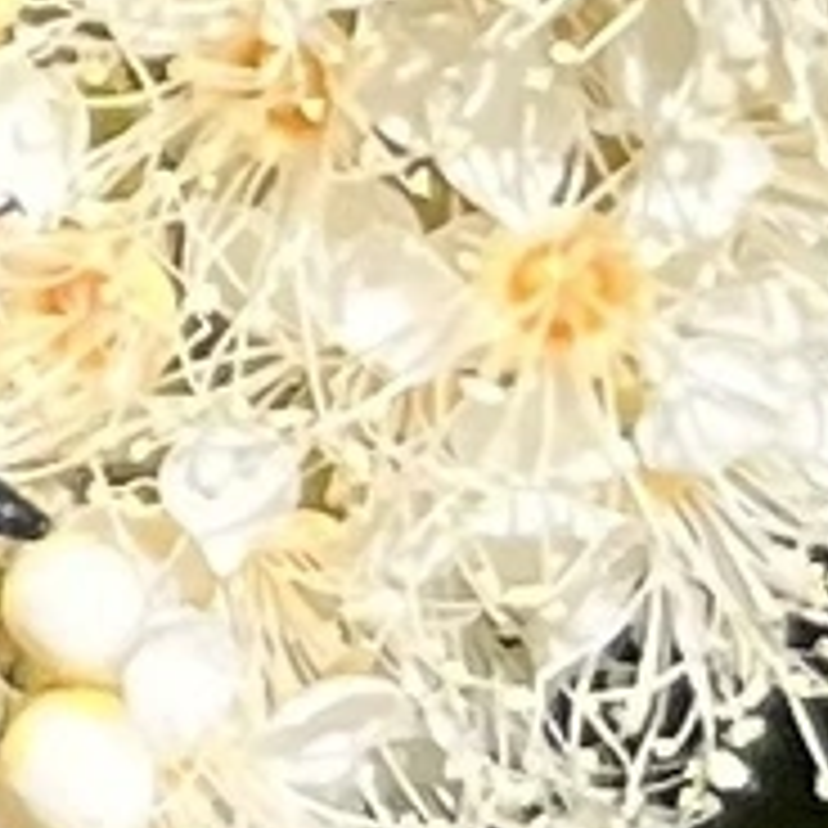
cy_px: 140
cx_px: -184
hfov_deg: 20.2
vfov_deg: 21.3
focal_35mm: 80
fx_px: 2165
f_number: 1.6
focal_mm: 5.1
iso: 50
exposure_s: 1/3623
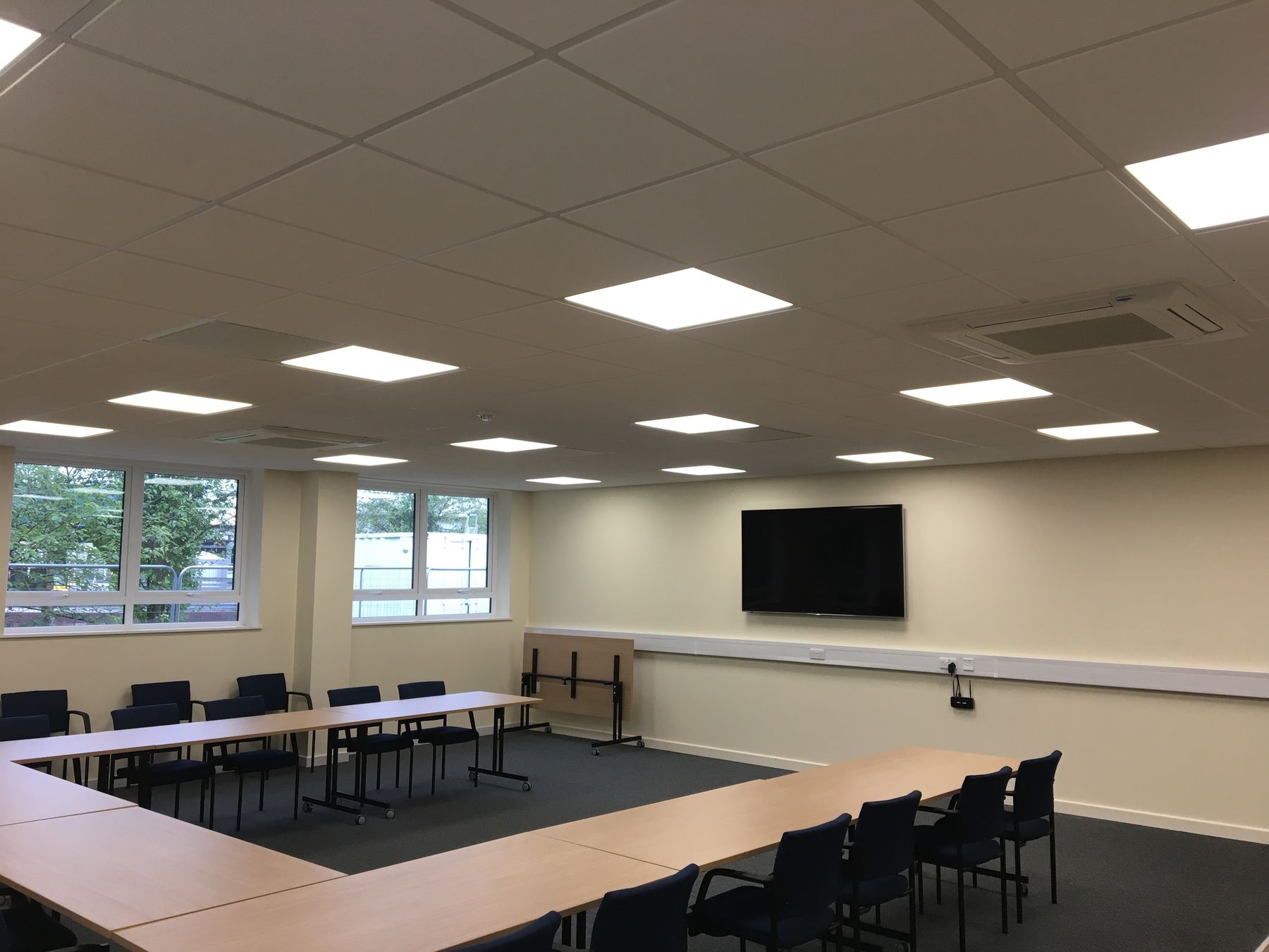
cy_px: 476
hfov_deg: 61.7
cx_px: 634
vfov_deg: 48.2
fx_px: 1063
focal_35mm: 29
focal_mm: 4.15
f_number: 2.2
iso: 25
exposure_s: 1/33
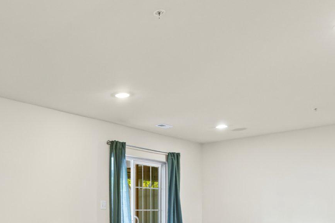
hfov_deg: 46.8
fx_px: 353
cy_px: 227
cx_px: 49
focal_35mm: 38
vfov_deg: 32.1
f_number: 8
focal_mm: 16
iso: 4000
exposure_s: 1/15
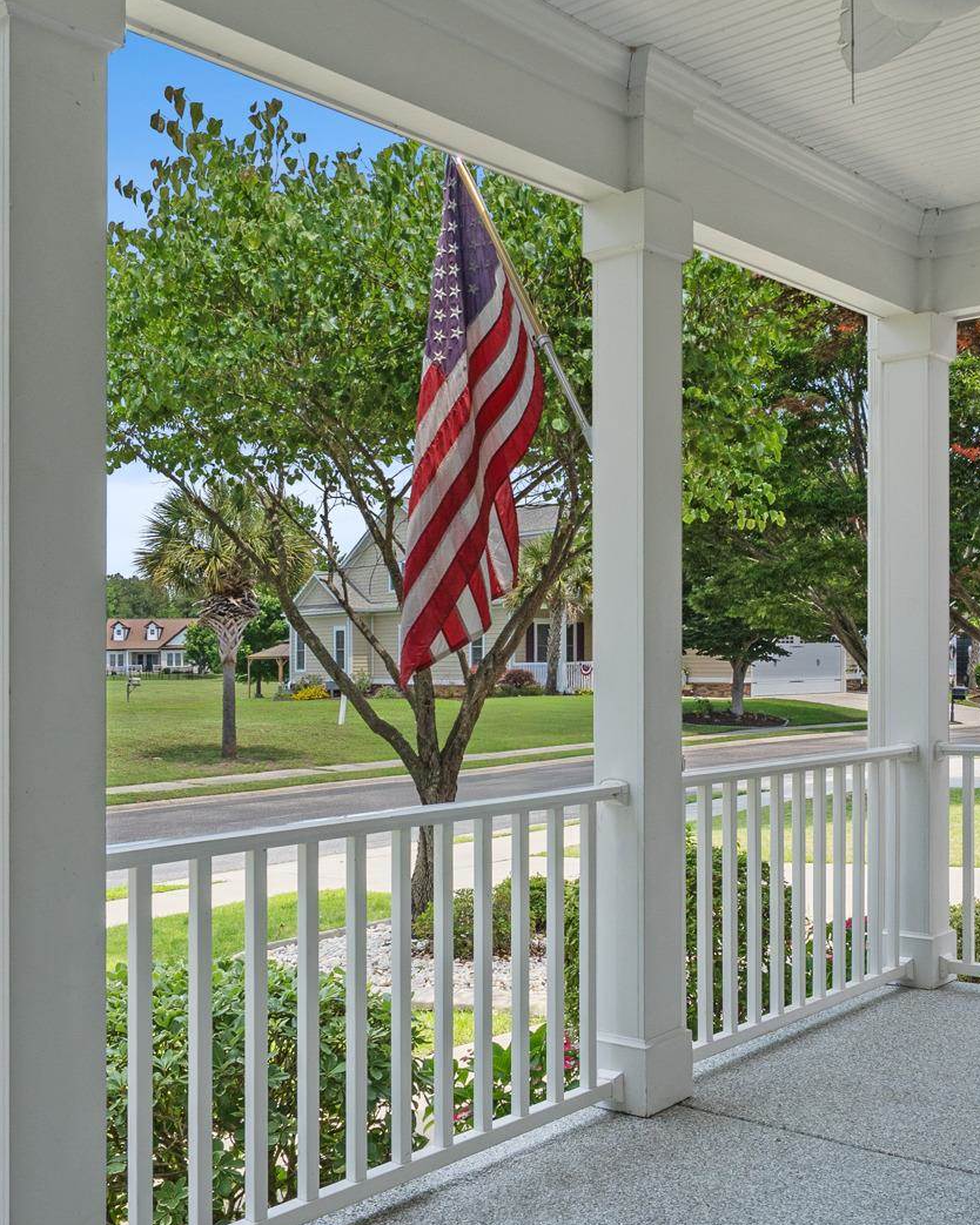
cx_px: 639
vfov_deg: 50.2
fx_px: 1306
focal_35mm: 36
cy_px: 675
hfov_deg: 40.7
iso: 250
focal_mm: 16
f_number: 8
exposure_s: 1/100
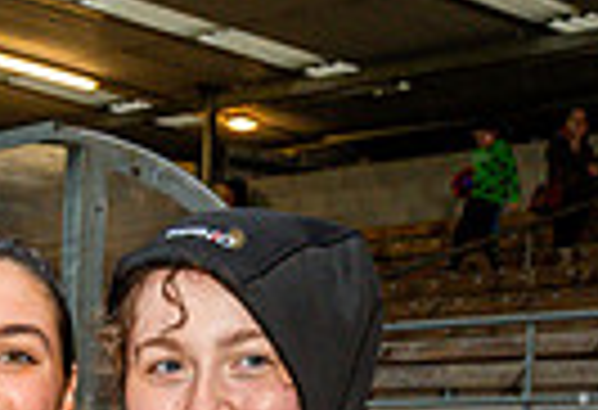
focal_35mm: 124
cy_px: 684
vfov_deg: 10.7
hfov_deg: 16.2
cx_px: 59
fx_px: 2076
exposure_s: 1/100
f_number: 4.5
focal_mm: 24
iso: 1600
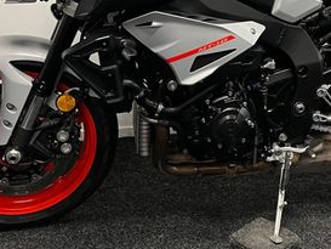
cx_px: 221
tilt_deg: -12.2
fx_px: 584
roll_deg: -0.5
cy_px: 18
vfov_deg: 23.3
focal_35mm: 61
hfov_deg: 31.4
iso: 100
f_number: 1.6
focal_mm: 5.1
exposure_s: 1/50
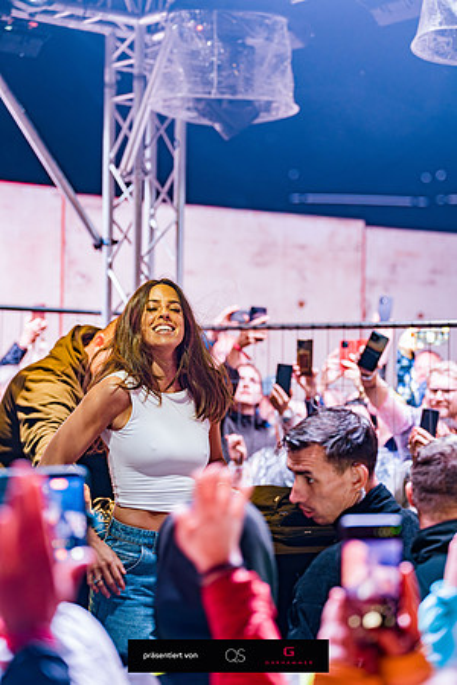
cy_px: 342
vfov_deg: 23.6
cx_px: 228
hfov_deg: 15.9
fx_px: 1637
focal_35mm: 86
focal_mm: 86
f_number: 2.8
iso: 1250
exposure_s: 1/160
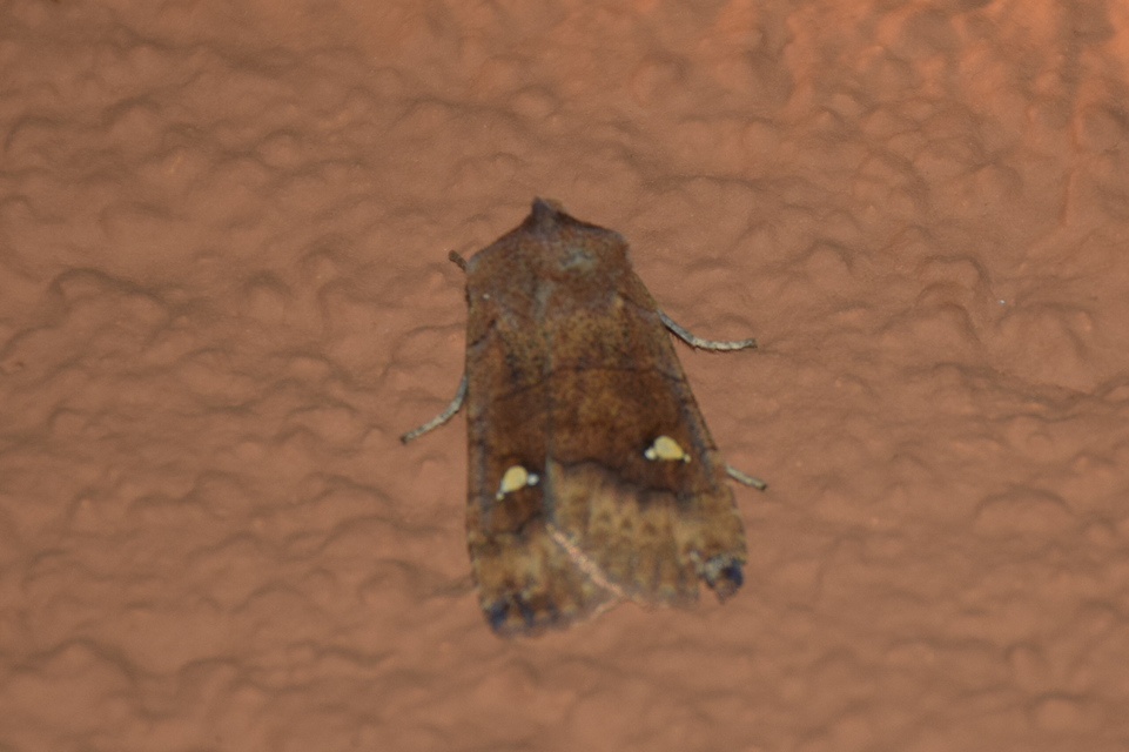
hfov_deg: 9.8
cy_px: 376
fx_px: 6583
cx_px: 564
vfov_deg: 6.5
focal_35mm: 210
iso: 320
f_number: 5.6
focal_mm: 140
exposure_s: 1/60
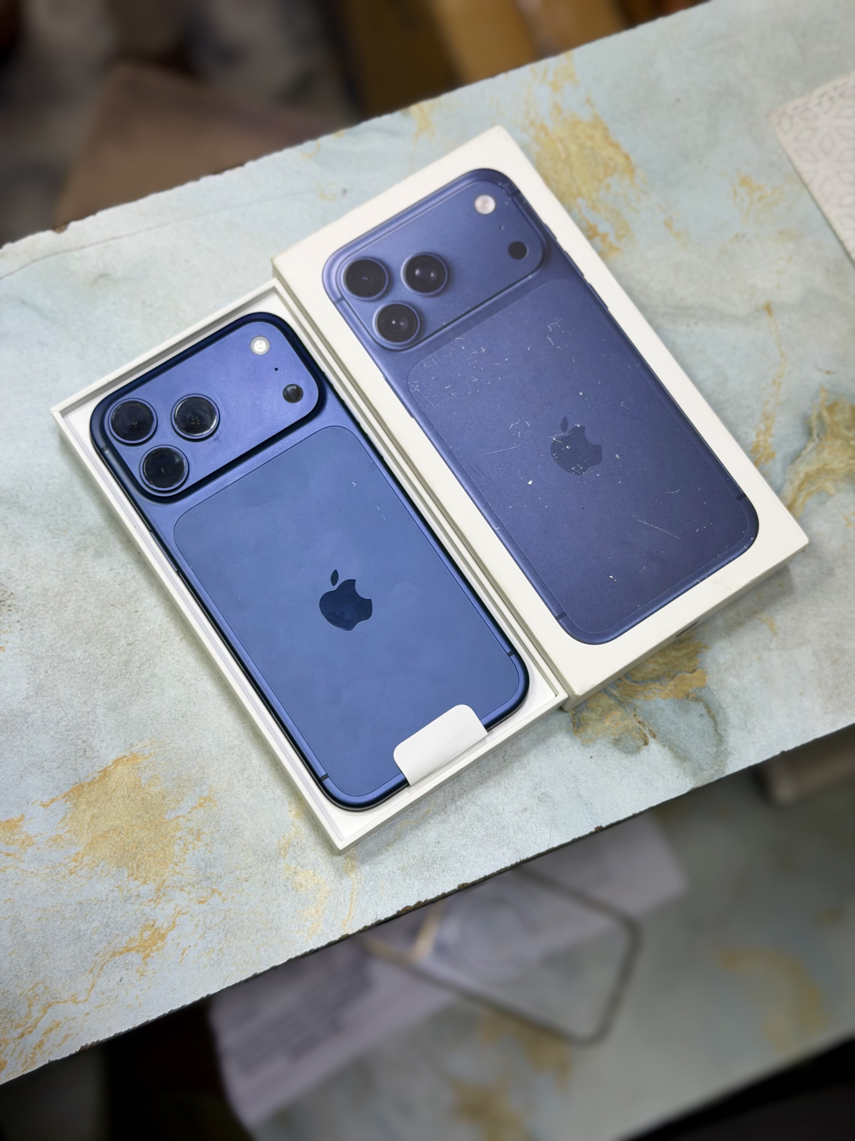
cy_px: 570
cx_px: 428
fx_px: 1581
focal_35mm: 48
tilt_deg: -75.6
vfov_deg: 39.7
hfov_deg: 30.3
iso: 80
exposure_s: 1/100
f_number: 1.78
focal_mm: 6.76
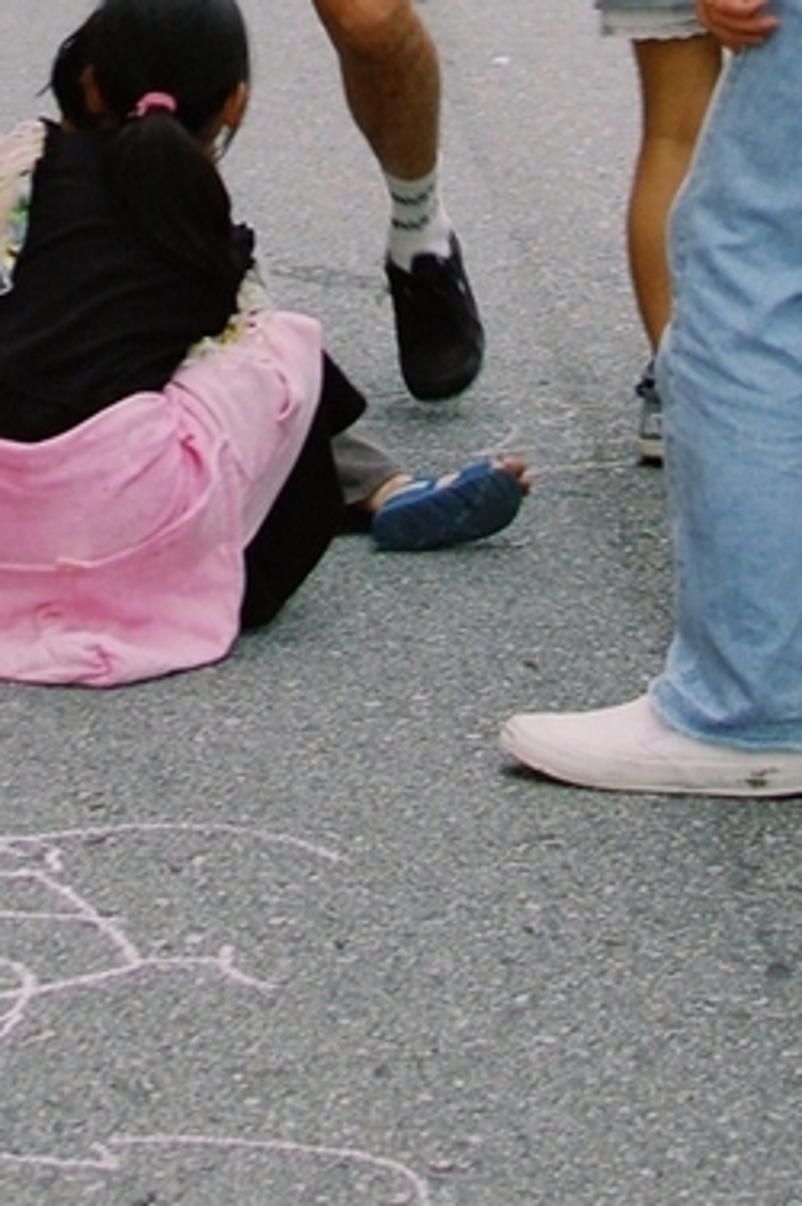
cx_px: 289
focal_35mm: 168
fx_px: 5610
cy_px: -584
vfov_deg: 11.8
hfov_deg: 8.2
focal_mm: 35
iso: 400
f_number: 2.8
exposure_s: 1/60
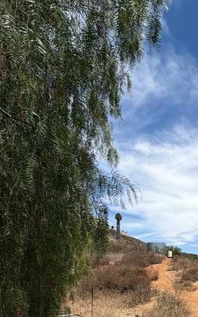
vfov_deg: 55.1
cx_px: 198
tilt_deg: -0.3
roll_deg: +0.5
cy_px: 282
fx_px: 259
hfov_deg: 37.4
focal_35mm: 30
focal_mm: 2.22
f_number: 2.2
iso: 20
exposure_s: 1/970
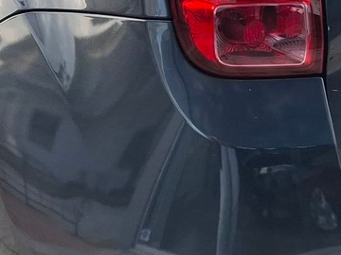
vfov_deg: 13.1
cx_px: 176
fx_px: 1093
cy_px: -19
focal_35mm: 111
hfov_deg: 17.7
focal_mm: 4.69
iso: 32
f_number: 1.8
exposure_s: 1/421
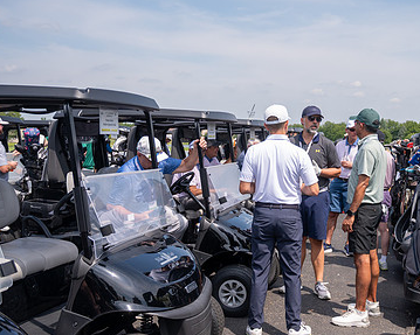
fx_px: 547
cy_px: 184
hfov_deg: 41.0
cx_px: 305
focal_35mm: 44
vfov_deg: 34.1
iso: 250
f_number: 4
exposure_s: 1/2000
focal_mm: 29
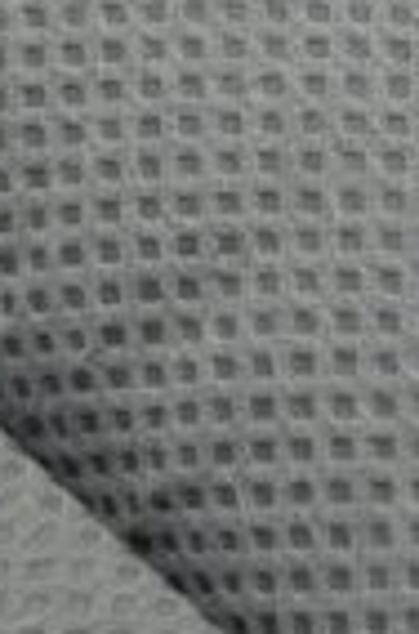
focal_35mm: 282
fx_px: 4947
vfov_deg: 7.2
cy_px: -268
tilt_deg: -46.7
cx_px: 776
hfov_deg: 4.8
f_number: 1.78
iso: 80
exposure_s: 1/506
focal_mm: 6.86
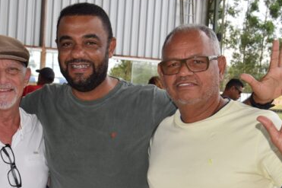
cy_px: 128
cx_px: 111
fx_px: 587
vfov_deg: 18.1
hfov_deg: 26.9
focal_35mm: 75
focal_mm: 25
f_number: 6.3
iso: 100
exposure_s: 1/160
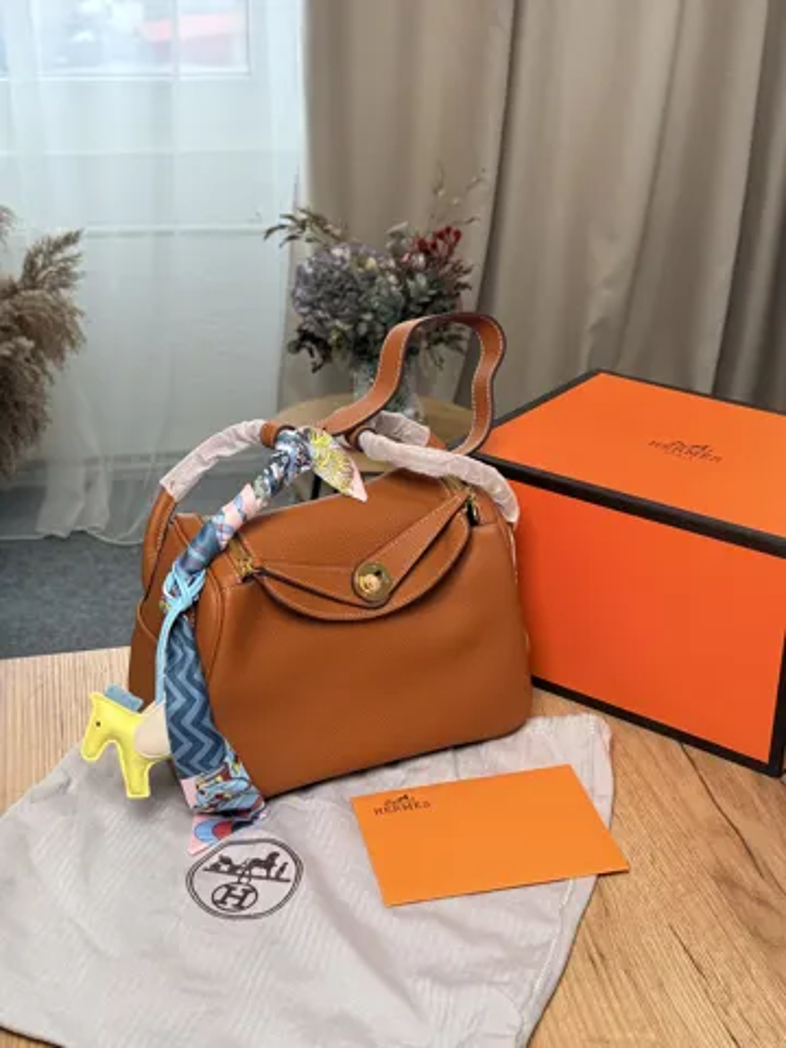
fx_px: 1453
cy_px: 524
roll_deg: -0.4
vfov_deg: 39.7
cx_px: 393
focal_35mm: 48
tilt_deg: -25.1
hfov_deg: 30.3
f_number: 1.78
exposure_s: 1/100
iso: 50
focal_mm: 6.76
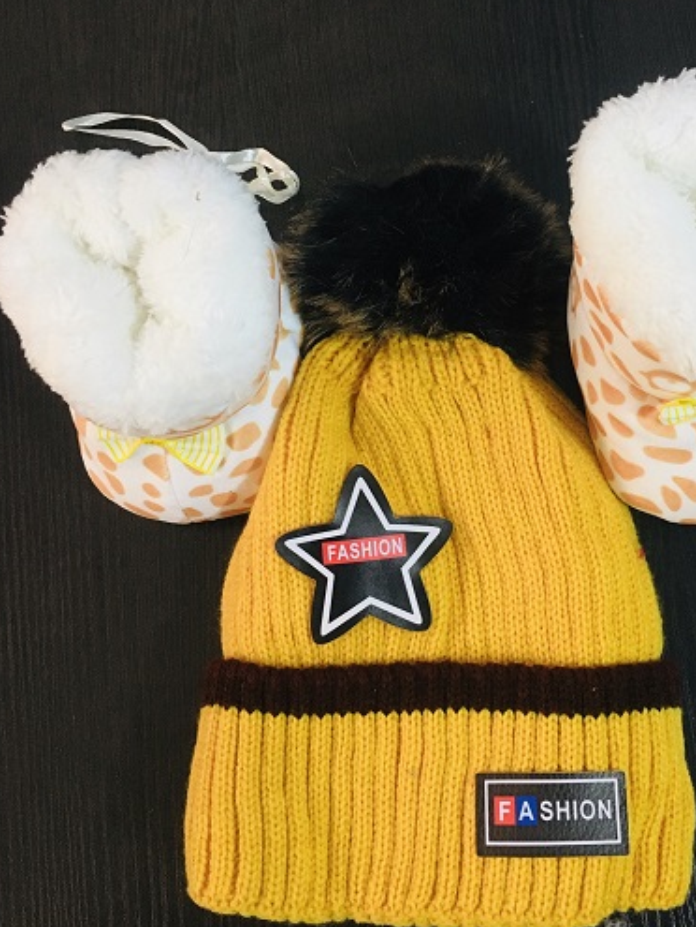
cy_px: 393
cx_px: 447
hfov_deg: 36.6
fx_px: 1044
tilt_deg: -78.5
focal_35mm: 39
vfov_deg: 47.7
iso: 200
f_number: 2.2
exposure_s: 1/33
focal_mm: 4.15
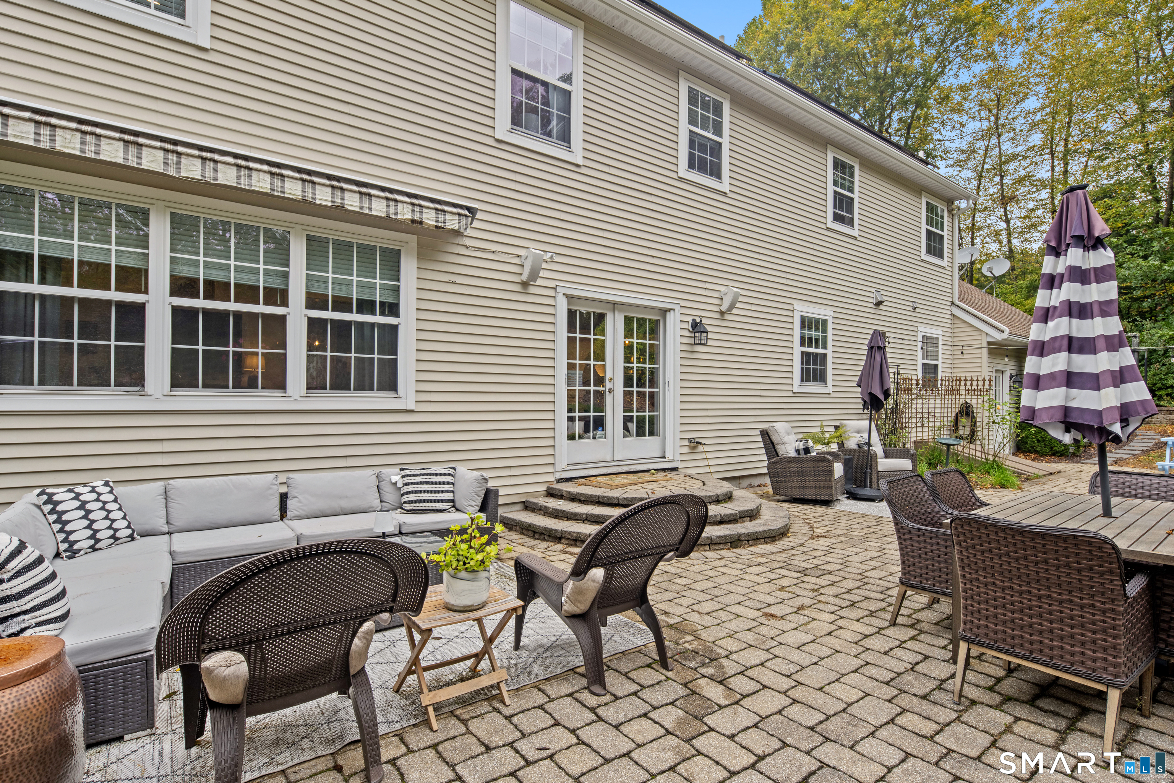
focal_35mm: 17
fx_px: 554
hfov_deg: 93.3
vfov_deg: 70.4
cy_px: 392
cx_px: 587
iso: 320
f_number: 9
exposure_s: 1/13
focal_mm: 17
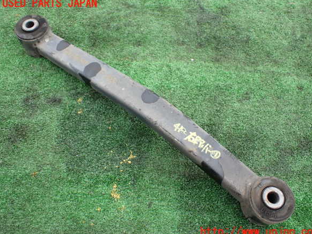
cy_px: 118
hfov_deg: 58.4
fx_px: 279
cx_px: 161
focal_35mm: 31
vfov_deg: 45.4
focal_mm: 5.4
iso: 100
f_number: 2.3
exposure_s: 1/125
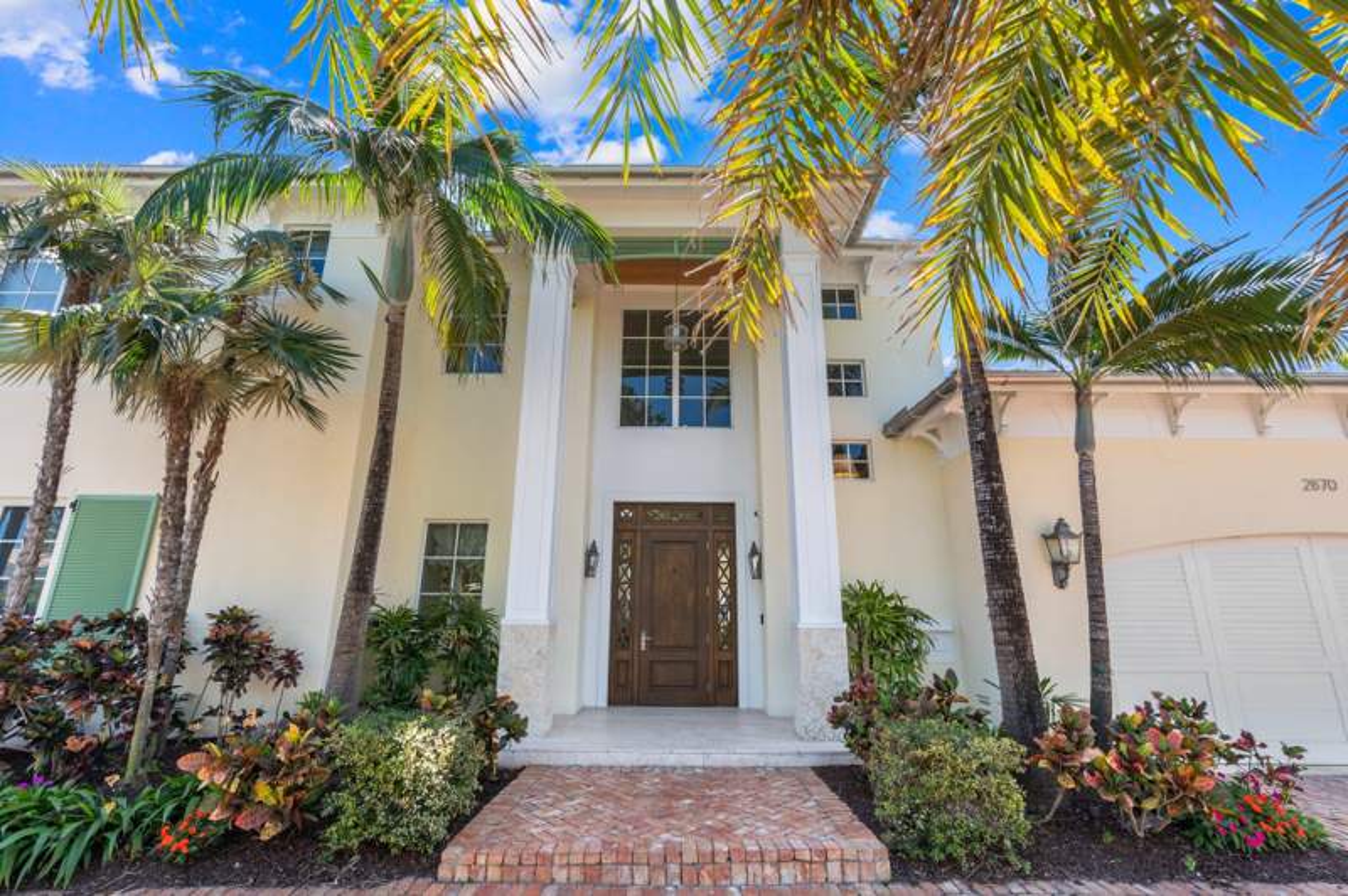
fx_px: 599
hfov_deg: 96.8
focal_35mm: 16
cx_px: 674
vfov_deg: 73.6
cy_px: 448
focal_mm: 16
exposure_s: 1/60
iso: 500
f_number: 10
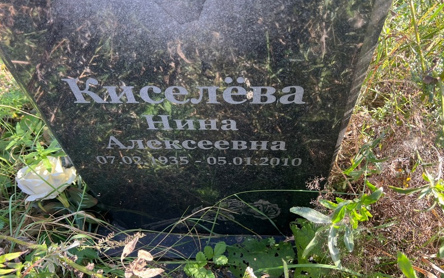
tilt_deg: -53.5
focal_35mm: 28
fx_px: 339
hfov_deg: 66.5
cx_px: 224
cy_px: 133
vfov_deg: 44.5
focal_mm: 5.7
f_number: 1.5
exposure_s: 1/219
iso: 50
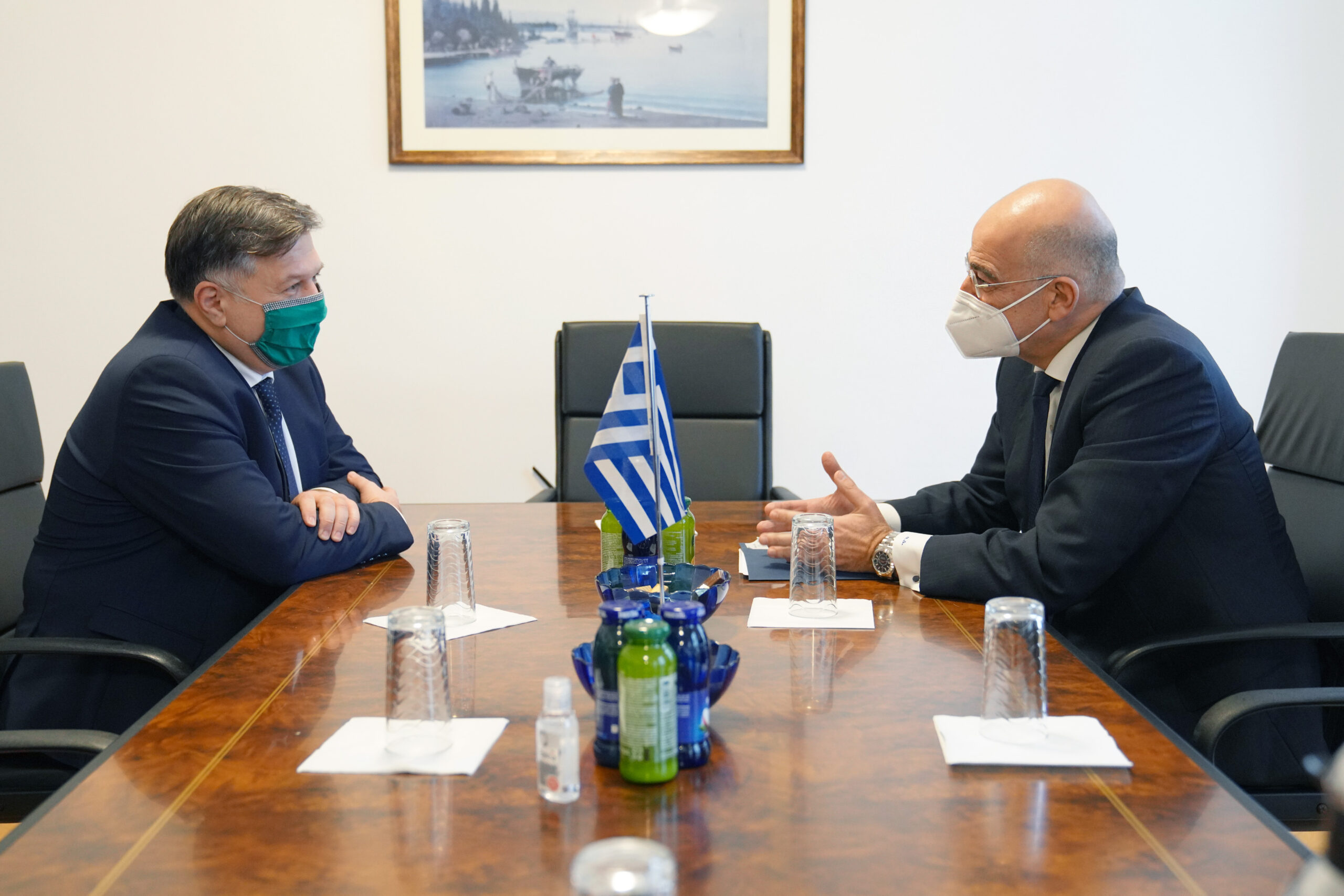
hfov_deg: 55.8
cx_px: 672
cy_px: 448
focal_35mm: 34
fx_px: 1269
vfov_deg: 38.9
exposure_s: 1/125
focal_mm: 34
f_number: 3.2
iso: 2500
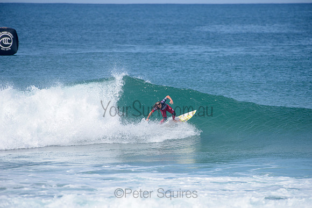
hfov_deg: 4.1
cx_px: 156
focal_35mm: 500
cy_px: 104
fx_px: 4334
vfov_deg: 2.8
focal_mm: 500
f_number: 6.3
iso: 250
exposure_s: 1/2500
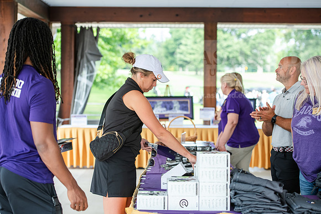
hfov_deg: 26.0
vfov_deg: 17.5
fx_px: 696
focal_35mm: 78
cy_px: 107
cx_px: 160
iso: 320
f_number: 3.5
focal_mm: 78
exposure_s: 1/250
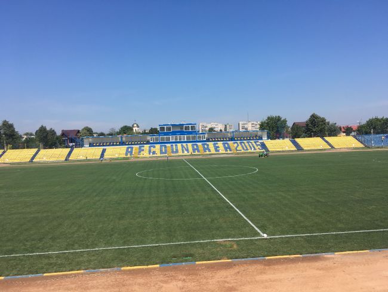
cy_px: 146
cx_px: 194
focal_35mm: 29
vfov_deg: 48.3
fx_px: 325
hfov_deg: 61.6
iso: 25
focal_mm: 4.15
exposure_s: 1/1789
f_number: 2.2
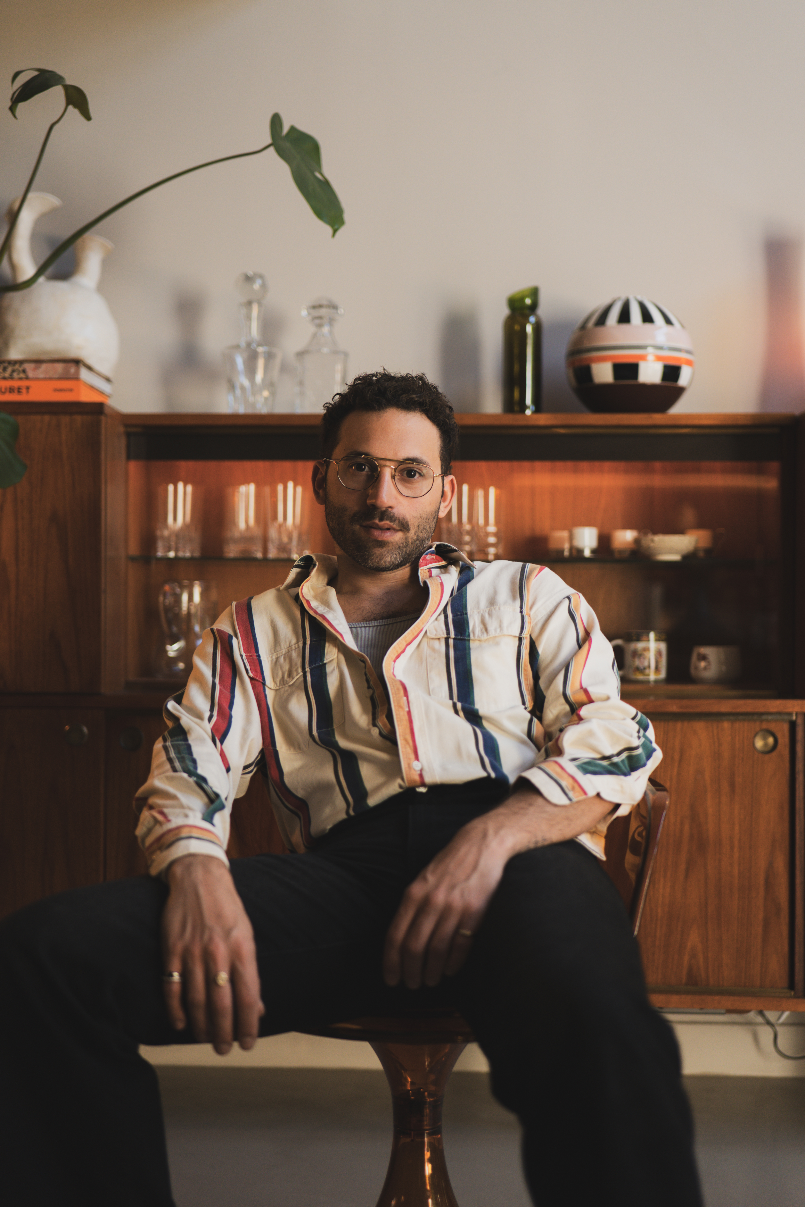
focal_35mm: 50
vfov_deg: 39.6
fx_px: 1677
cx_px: 402
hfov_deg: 27.0
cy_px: 604
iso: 400
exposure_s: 1/400
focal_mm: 50
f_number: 1.8
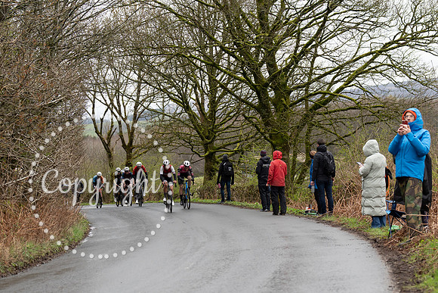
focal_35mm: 105
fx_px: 1277
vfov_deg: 13.0
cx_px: 192
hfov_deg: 19.5
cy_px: 180
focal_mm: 70
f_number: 3.5
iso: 640
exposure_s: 1/1000
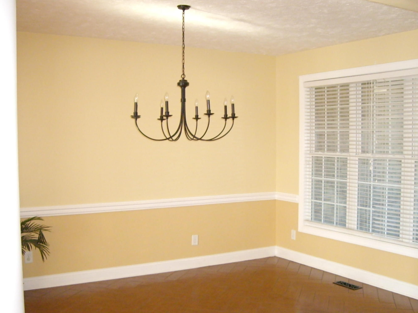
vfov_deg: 32.9
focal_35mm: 44
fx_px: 531
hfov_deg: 42.9
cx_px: 234
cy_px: 167
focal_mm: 6.2
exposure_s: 1/80
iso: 400
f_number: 2.7
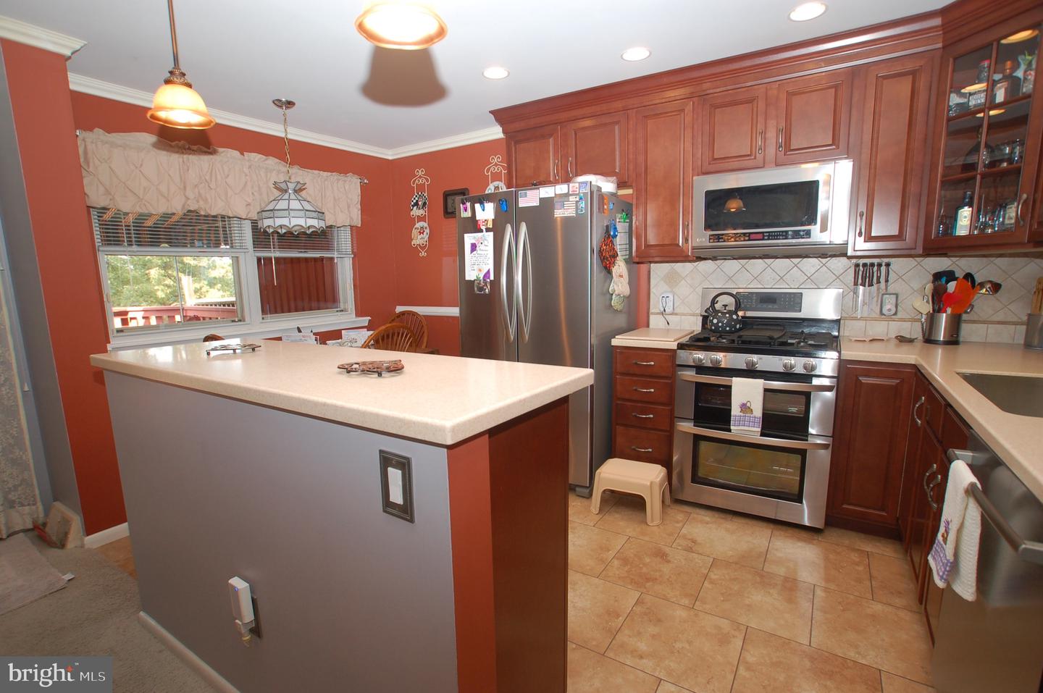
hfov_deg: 95.0
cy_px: 346
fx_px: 478
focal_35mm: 16
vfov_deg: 71.9
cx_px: 522
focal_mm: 11
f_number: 4.5
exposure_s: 1/60
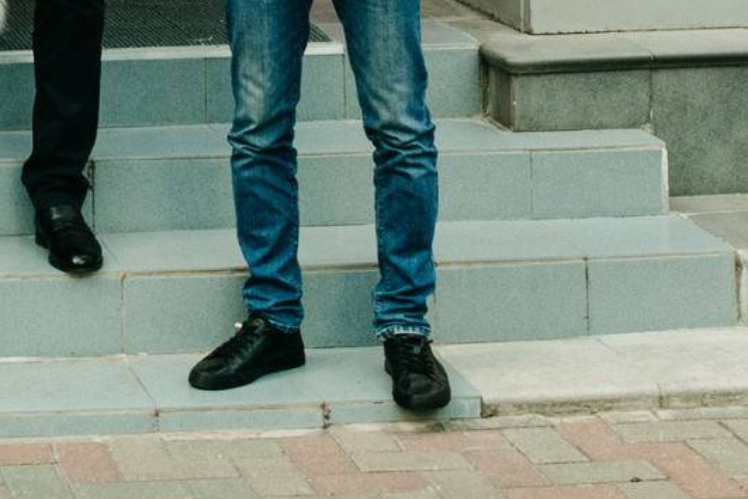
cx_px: -157
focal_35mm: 126
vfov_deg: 9.5
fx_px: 2619
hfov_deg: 15.6
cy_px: -763
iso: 640
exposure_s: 1/400
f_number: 4
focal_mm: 24
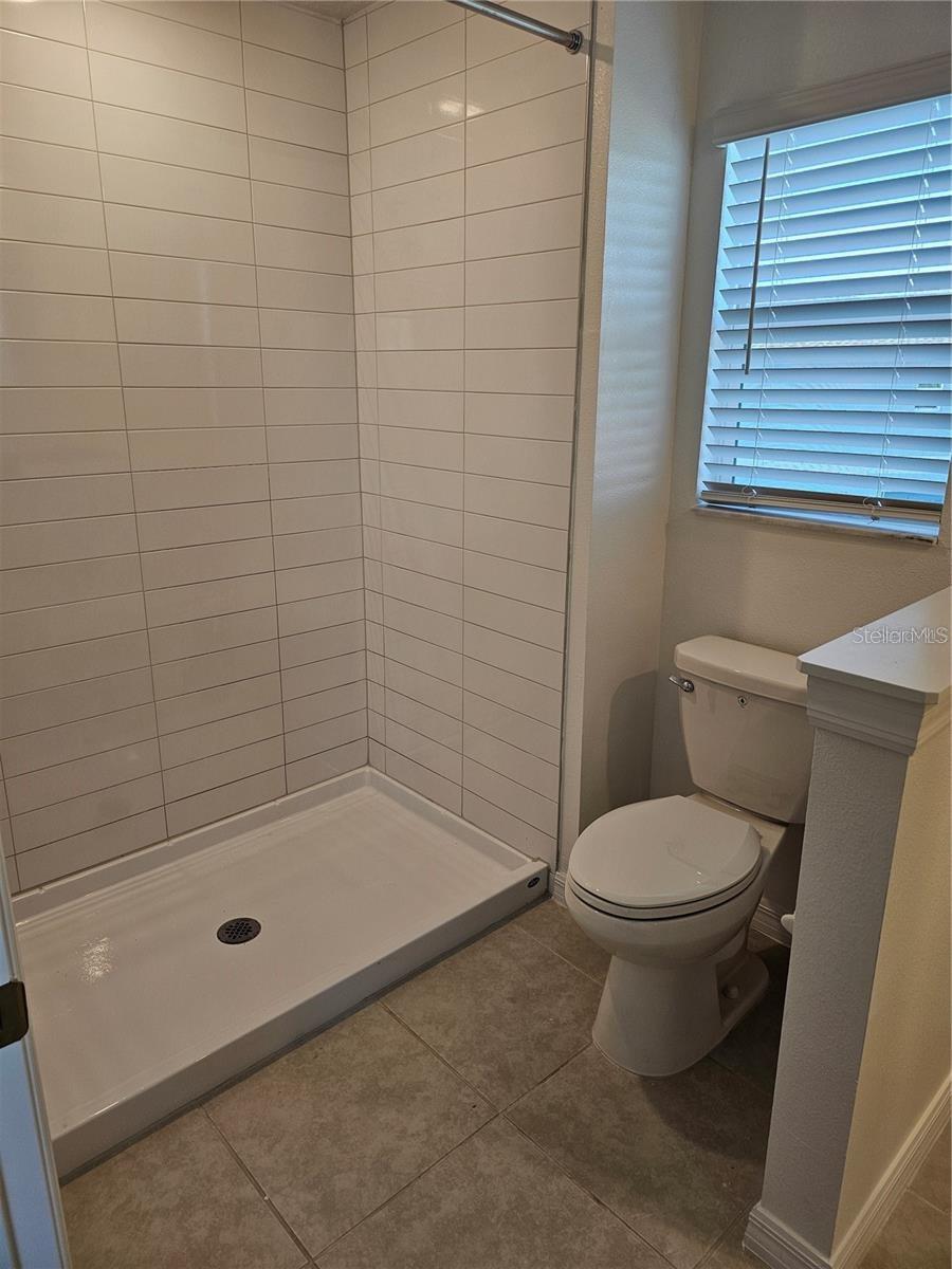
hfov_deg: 58.9
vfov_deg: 73.9
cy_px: 634
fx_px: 843
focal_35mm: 23
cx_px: 476
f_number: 1.7
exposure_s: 1/120
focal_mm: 6.3
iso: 64
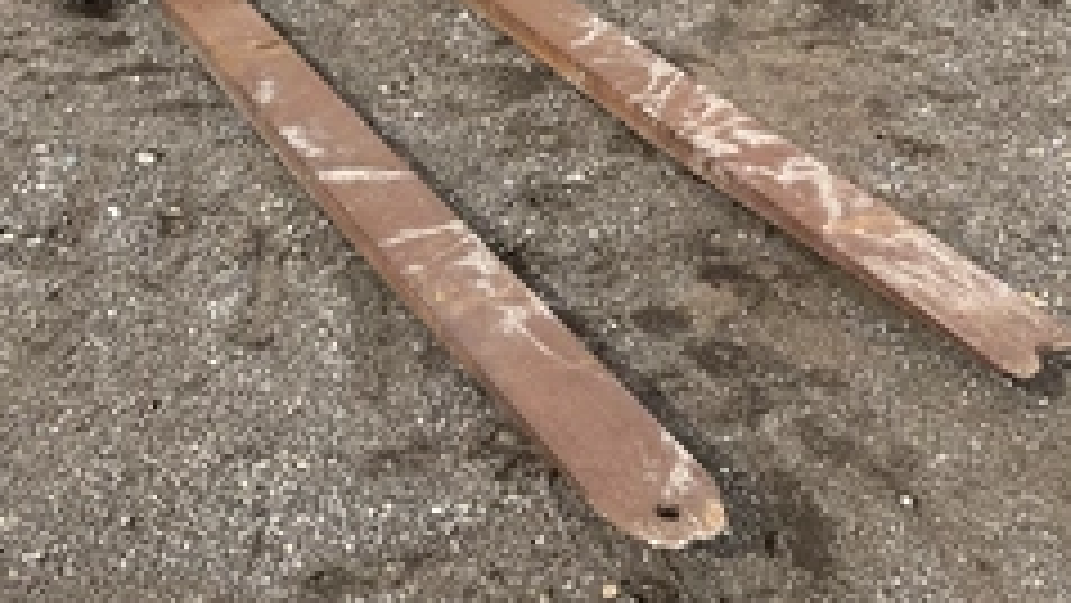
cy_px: 50
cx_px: 450
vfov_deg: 22.1
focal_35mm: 53
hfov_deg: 39.1
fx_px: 1505
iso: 25
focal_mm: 3
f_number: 1.8
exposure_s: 1/700
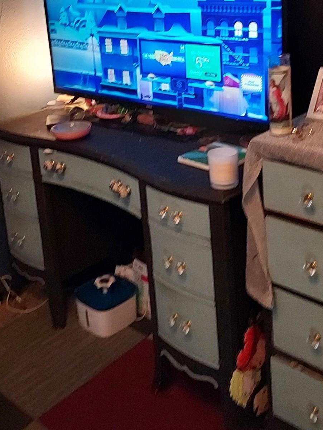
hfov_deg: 31.5
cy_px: 103
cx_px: 169
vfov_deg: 40.0
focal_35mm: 46
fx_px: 572
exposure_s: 1/30
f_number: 1.8
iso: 400
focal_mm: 4.6
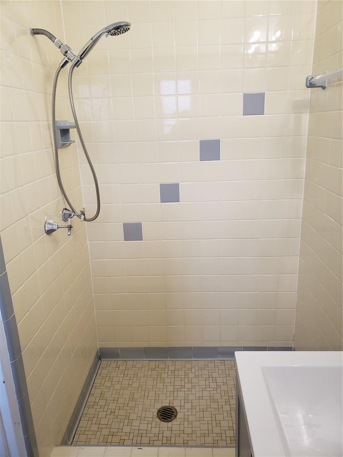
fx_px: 344
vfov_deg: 67.3
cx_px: 172
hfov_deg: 53.1
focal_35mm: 26
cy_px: 228
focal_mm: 4.3
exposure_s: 1/60
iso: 250
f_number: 2.4
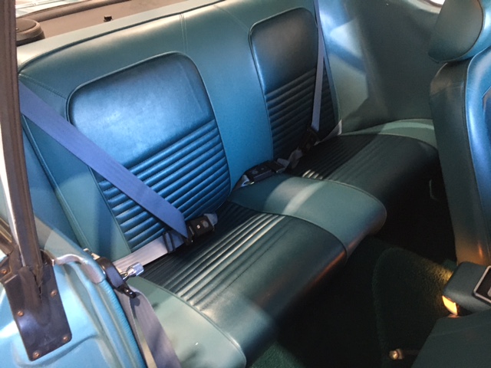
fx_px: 411
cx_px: 246
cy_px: 184
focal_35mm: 29
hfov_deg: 61.7
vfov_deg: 48.2
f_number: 2.2
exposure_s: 1/33
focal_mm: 4.15
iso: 200
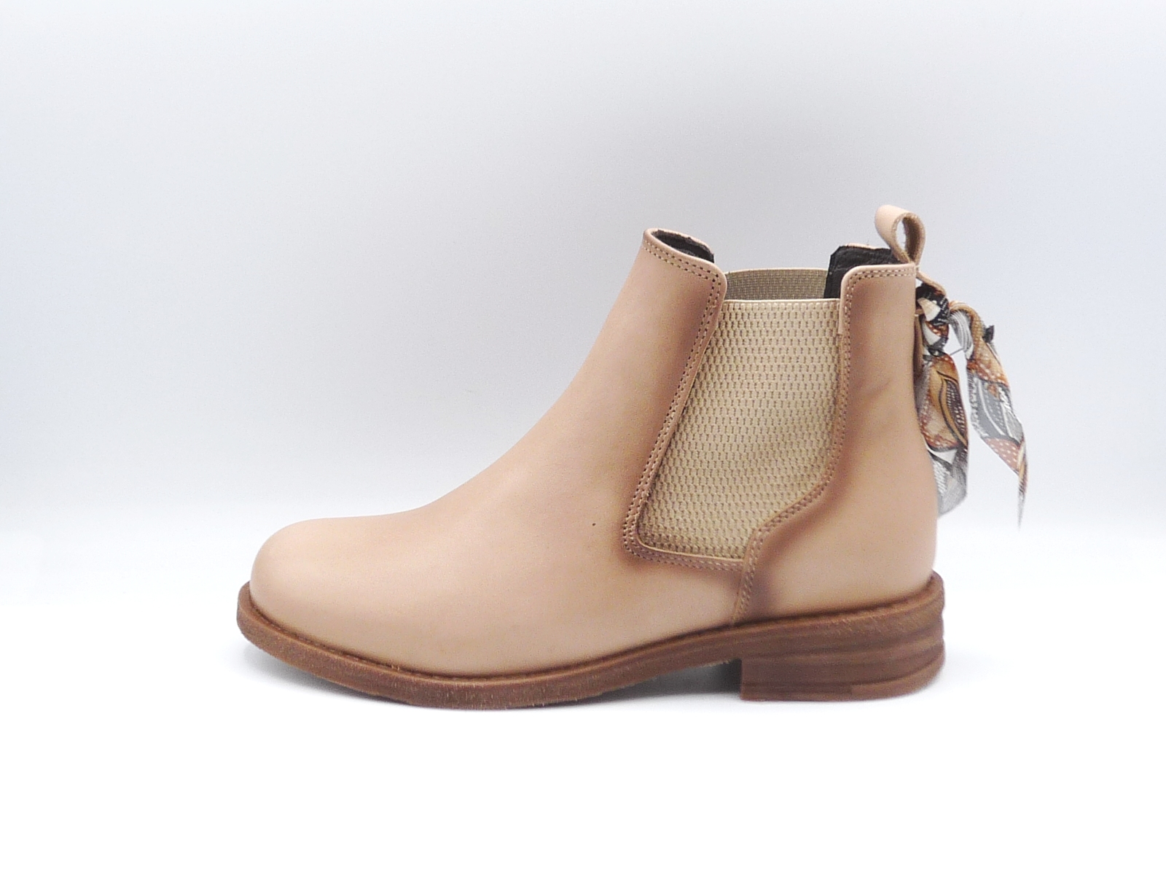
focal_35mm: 50
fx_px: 1684
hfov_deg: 38.2
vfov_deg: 29.1
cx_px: 583
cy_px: 438
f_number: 4
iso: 100
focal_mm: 4.9
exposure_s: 1/160
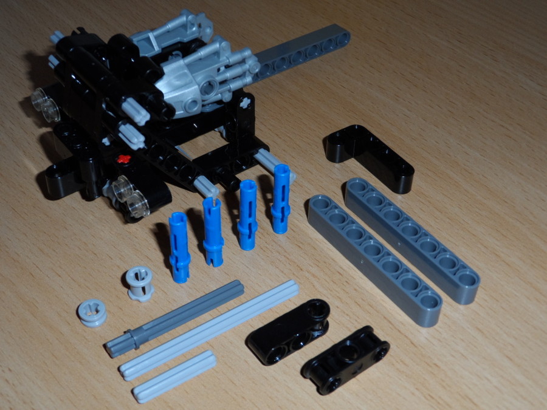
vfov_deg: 27.5
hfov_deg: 36.2
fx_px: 838
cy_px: 205
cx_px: 274
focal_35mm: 53
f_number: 4
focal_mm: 8.7
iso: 100
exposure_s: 1/45
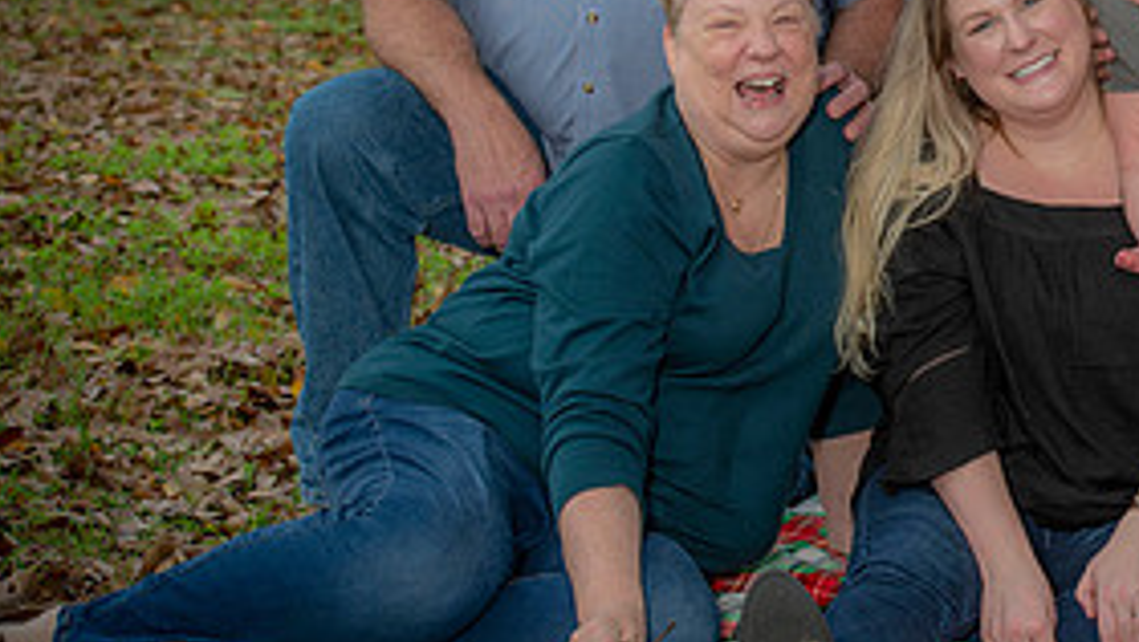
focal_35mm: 178
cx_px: 1140
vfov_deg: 6.8
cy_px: 44
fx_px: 5380
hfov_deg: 12.0
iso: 160
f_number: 5.6
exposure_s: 1/200
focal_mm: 82
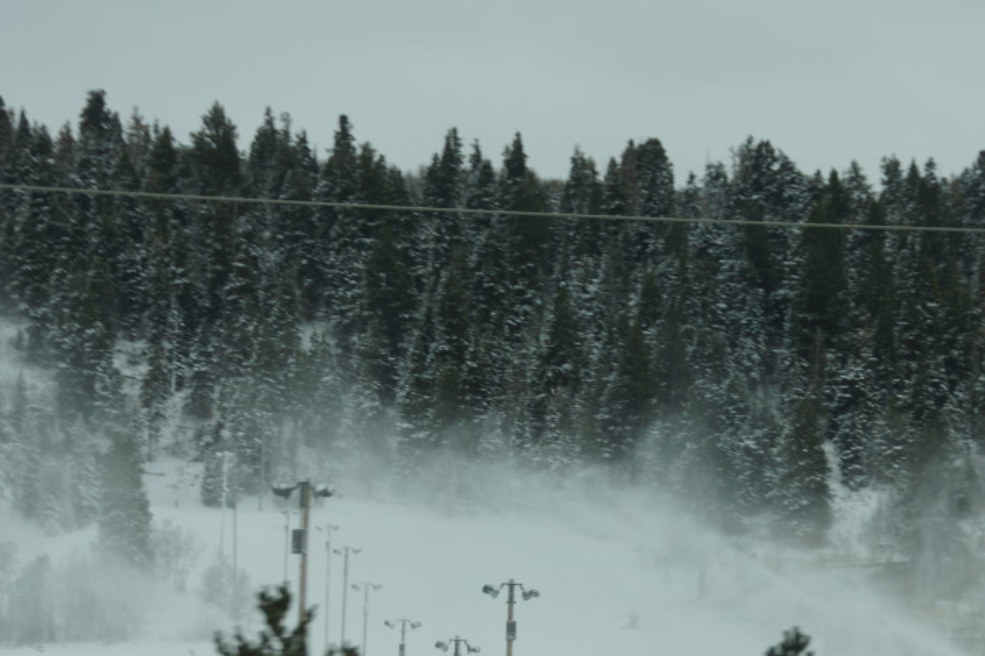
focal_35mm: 128
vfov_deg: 10.7
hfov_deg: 16.0
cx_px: 616
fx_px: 3496
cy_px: 456
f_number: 5
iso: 100
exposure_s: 1/100
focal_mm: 55
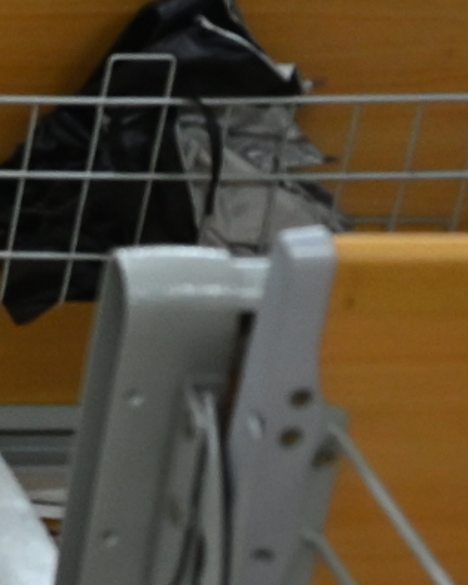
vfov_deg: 7.9
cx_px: -1034
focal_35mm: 242
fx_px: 4185
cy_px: -153
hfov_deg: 5.9
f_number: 4.8
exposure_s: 1/60
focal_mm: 33.5
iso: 2500
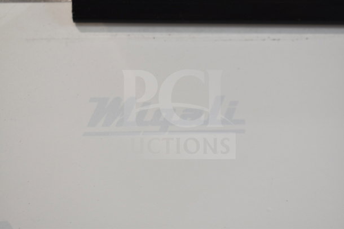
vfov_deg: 22.6
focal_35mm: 60
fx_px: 573
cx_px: 172
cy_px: 114
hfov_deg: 33.4
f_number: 5
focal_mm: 40
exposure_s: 1/60
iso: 720
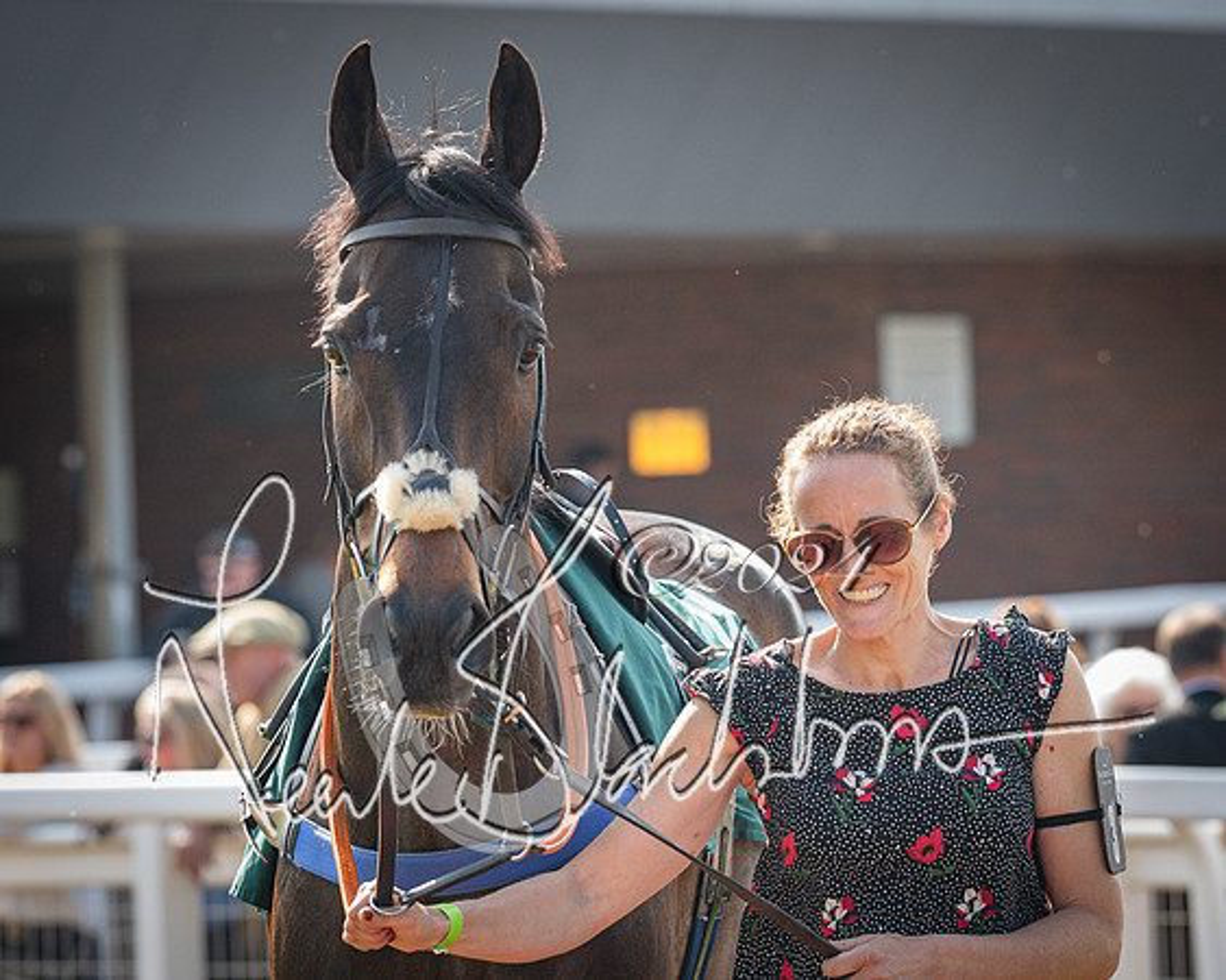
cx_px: 714
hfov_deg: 7.9
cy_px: 452
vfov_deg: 6.3
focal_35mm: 245
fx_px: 8888
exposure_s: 1/1400
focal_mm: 135
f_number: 4
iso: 800
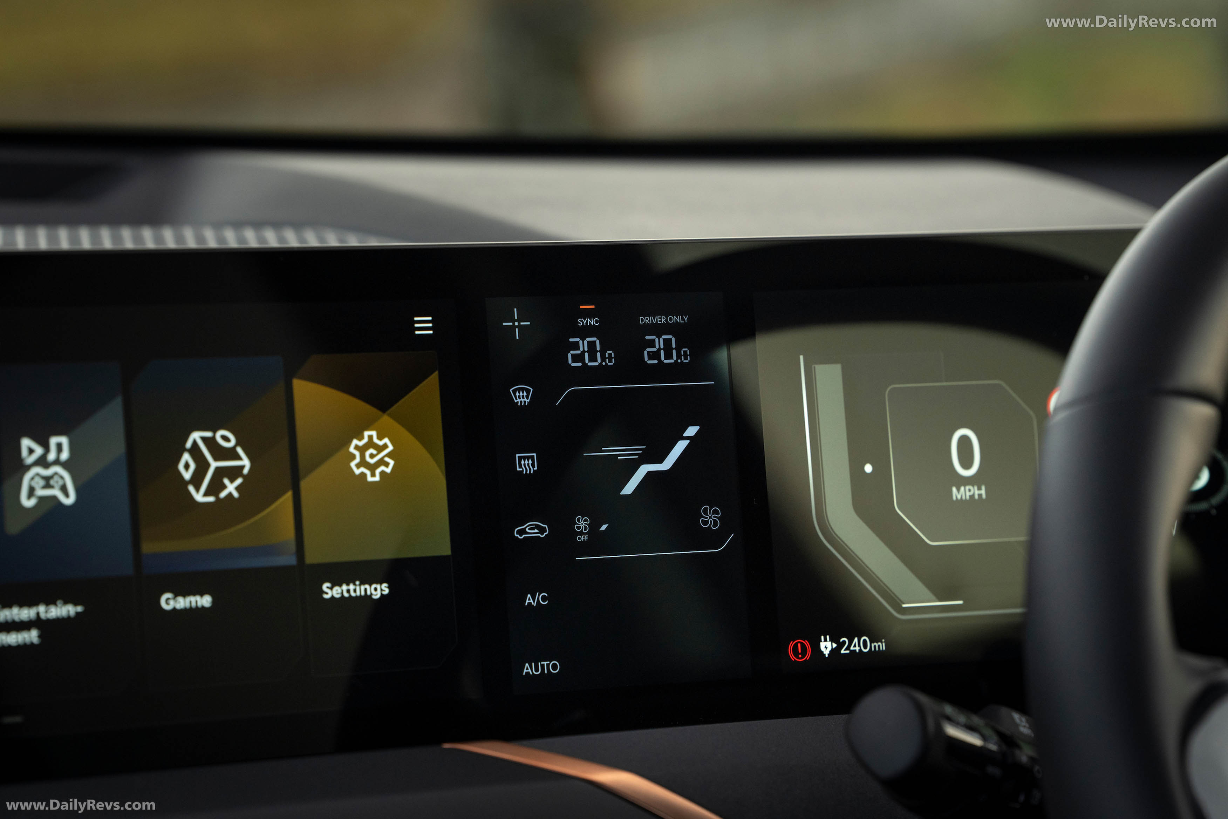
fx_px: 4878
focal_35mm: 143
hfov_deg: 14.3
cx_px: 614
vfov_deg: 9.6
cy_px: 410
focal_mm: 143
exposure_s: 1/250
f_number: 5.6
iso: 1000
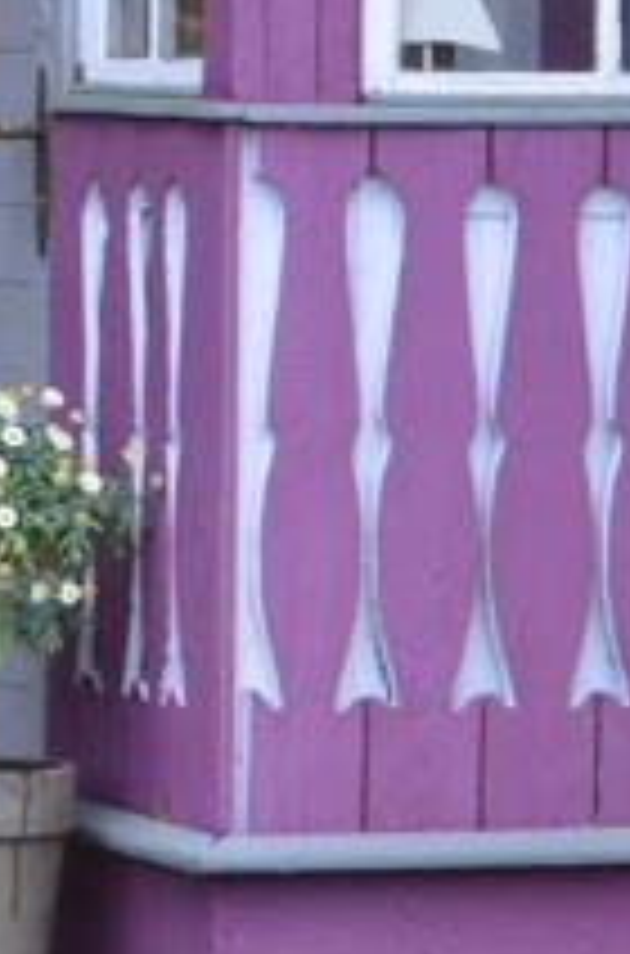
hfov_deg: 3.7
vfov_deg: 5.5
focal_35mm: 369
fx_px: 9749
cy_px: -587
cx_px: -796
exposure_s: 1/125
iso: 400
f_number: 9
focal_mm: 50
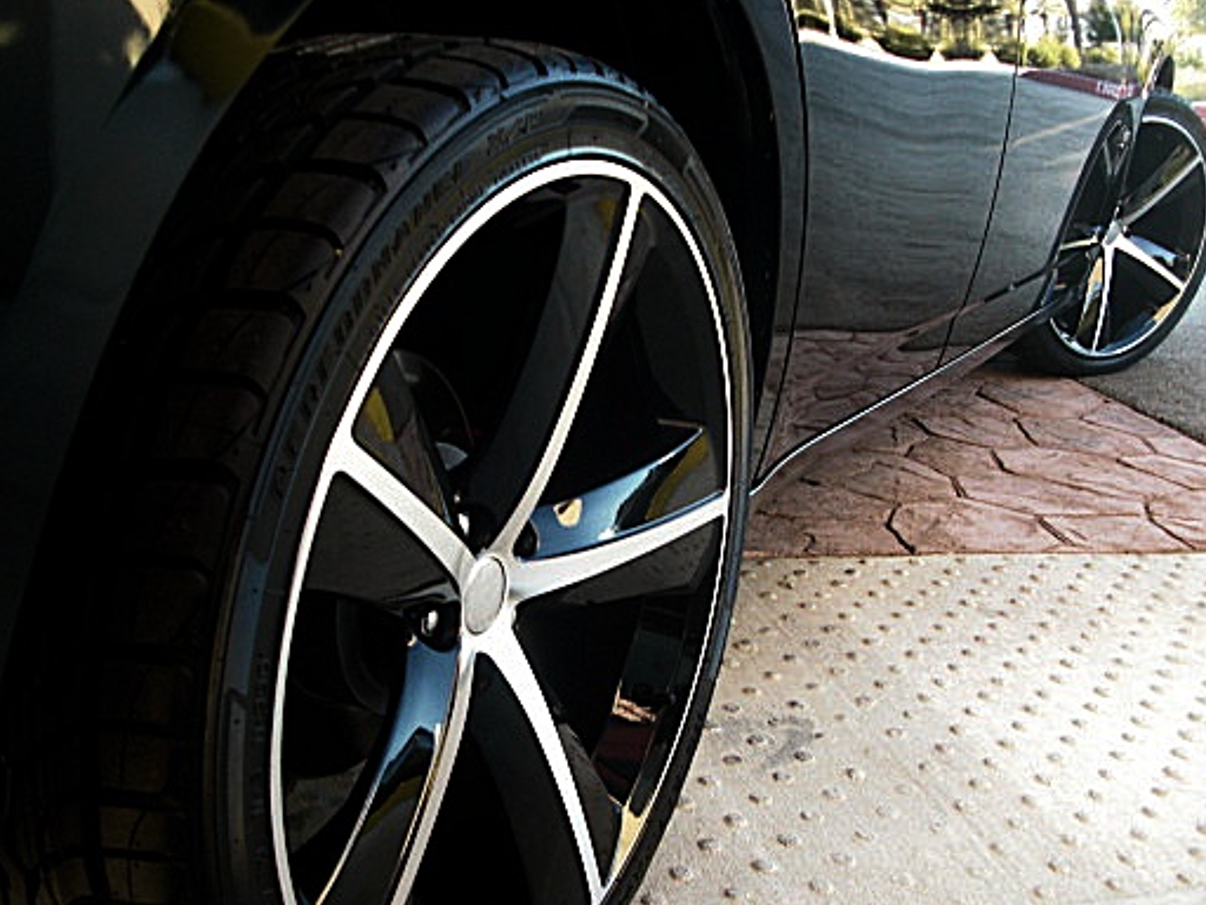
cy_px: 514
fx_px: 1568
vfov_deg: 32.1
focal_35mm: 45
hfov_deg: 42.0
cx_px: 551
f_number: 2.8
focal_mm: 6.3
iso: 200
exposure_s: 1/80
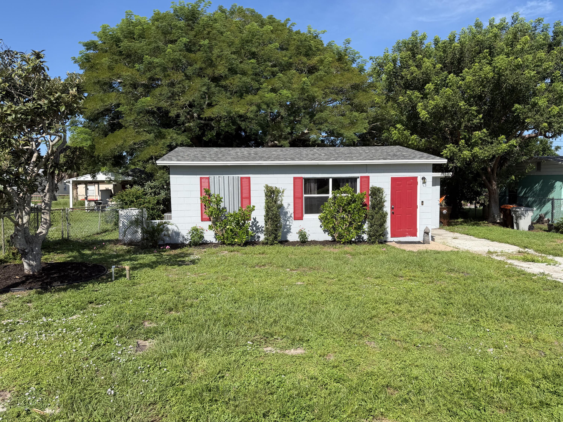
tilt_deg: -5.3
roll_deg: +0.1
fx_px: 390
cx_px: 282
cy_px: 211
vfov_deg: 56.8
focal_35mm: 24
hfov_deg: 71.6
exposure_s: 1/3953
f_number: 1.78
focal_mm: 6.76
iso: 80
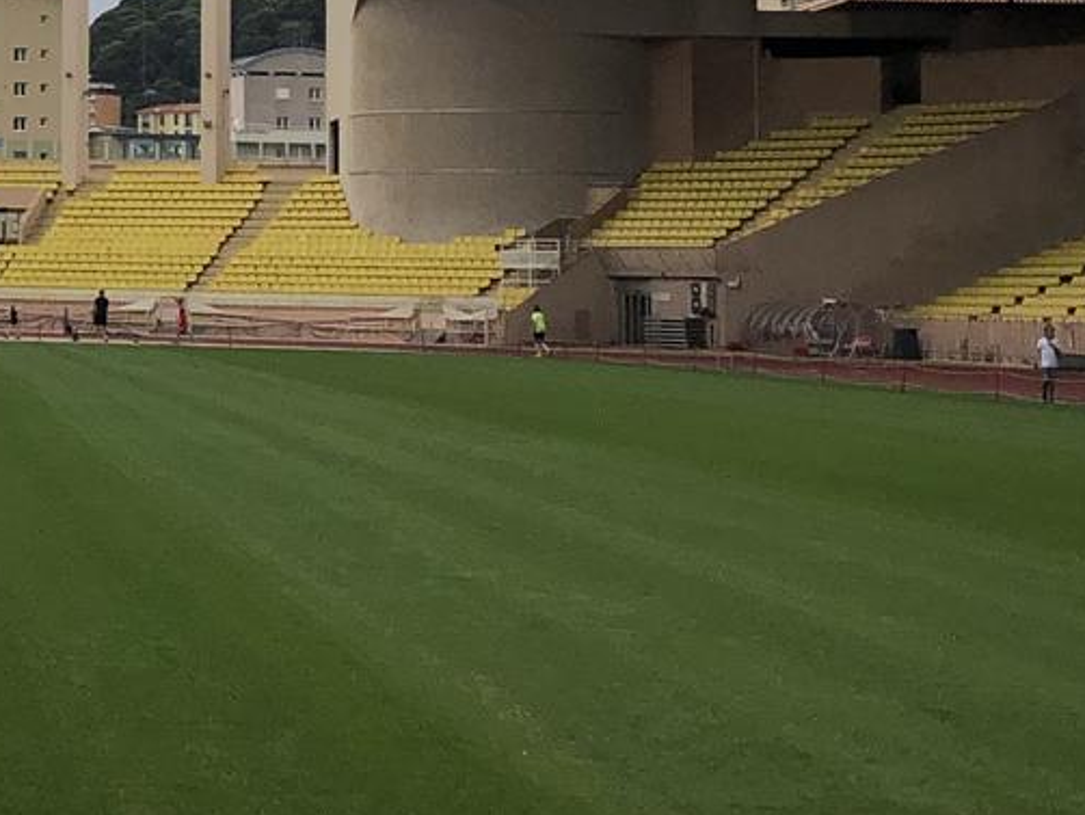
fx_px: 3355
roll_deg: -0.8
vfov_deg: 13.7
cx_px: -411
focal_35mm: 107
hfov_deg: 17.0
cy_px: 11
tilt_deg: +4.4
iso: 20
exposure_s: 1/2088
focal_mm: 3.99
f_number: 1.8
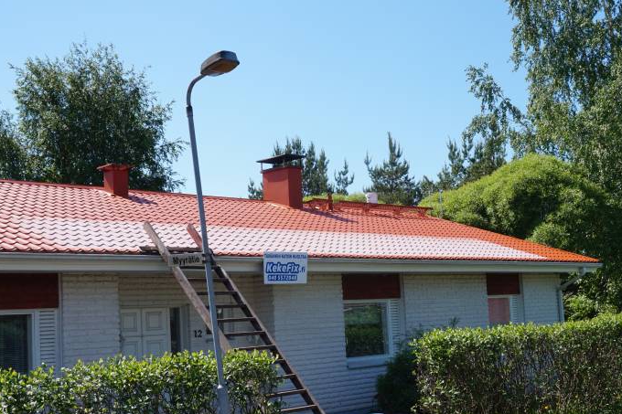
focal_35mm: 51
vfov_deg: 26.6
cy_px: 228
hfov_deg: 39.1
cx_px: 342
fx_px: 874
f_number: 13
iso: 100
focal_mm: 27
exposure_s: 1/80
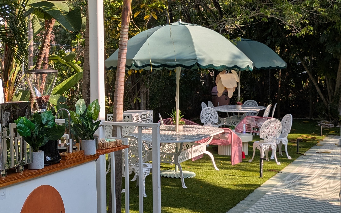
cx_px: 82
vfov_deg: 22.7
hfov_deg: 34.9
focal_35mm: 57
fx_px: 530
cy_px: 95
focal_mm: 5.43
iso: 47
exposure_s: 1/1449
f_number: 1.89
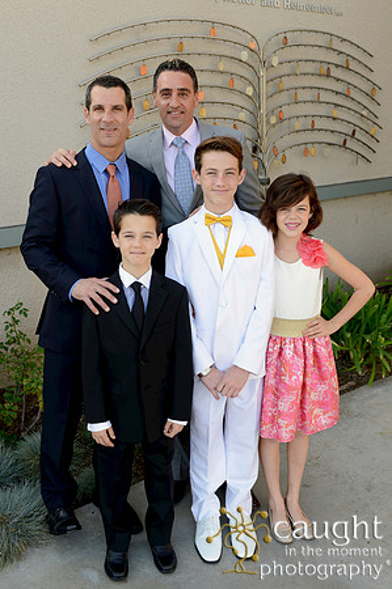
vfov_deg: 54.5
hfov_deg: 37.8
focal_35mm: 35
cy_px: 294
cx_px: 196
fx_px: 573
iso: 200
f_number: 5
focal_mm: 35
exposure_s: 1/160
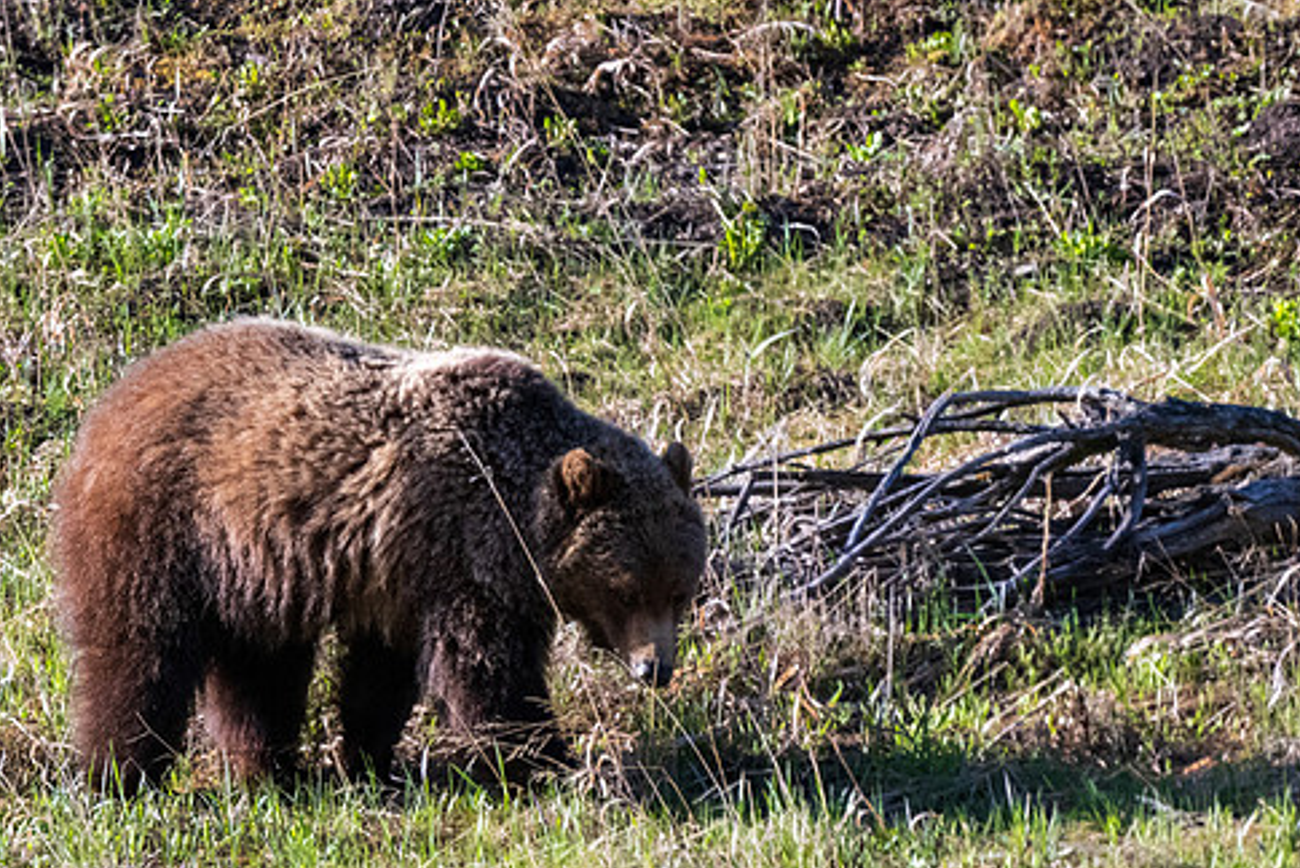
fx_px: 29086
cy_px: 485
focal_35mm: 805
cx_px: 518
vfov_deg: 1.7
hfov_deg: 2.6
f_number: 11
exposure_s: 1/1000
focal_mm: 480
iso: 3200
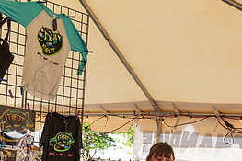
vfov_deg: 17.6
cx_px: 63
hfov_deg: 26.7
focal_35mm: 75
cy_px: 172
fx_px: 504
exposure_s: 1/250
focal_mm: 34
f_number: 4.5
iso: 250
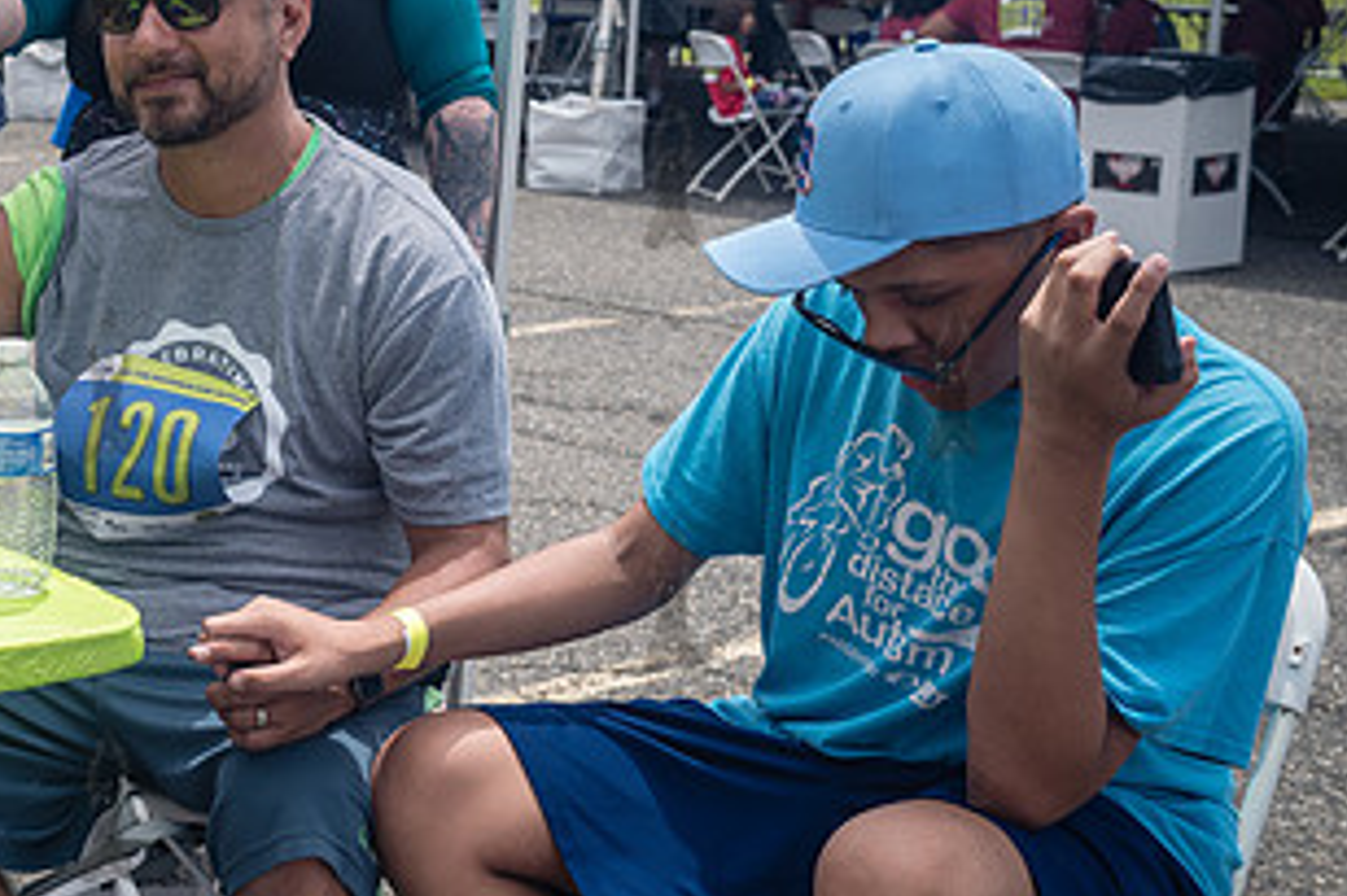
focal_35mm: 66
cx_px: 105
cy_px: 382
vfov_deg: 20.6
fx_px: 2468
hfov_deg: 29.1
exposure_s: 1/640
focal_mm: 35
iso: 200
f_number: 5.6
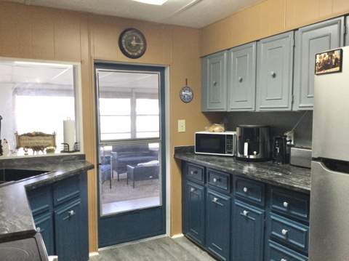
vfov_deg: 45.4
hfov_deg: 58.4
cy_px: 130
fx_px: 312
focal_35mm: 31
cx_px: 174
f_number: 2.4
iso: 50
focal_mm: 3.3
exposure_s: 1/30
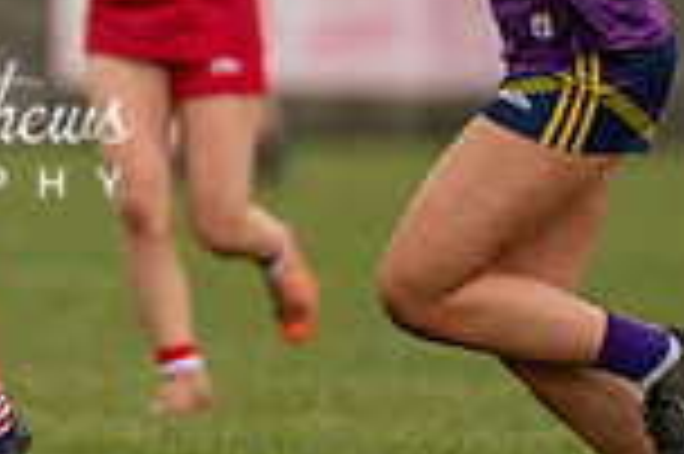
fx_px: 29760
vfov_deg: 0.9
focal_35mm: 1568
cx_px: -141
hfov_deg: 1.3
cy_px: 93
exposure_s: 1/1000
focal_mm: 300
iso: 400
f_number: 2.8
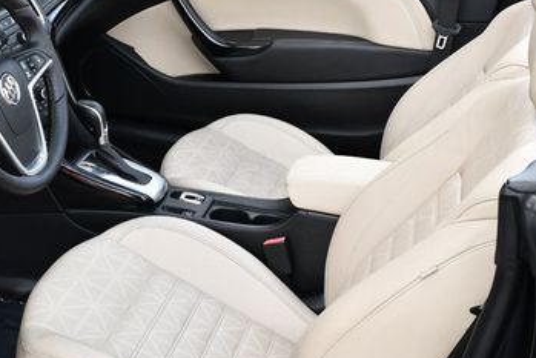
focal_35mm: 66
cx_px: 190
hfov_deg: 30.3
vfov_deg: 20.6
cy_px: 191
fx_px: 983
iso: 400
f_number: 5.6
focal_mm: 18
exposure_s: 1/250
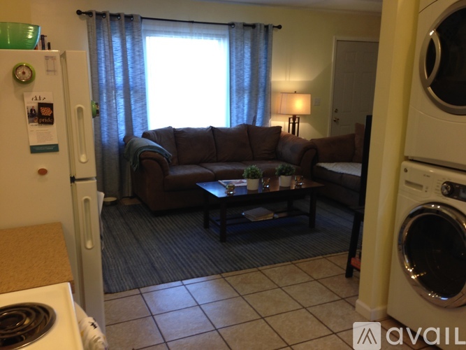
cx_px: 233
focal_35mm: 33
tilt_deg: -12.8
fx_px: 444
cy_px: 175
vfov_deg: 42.9
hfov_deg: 55.4
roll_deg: -0.4
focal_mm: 4.12
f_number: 2.4
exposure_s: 1/20
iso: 50
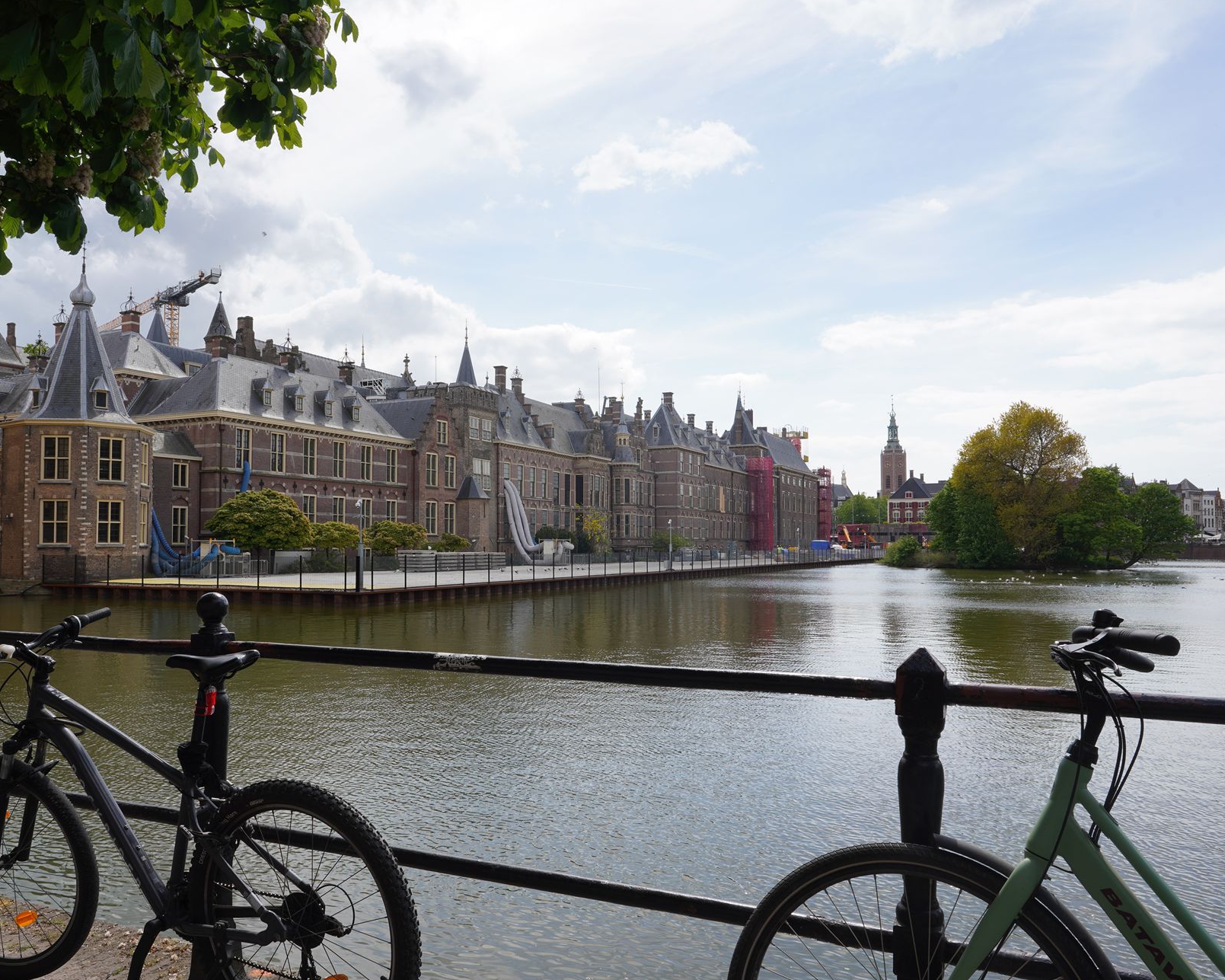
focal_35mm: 28
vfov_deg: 51.5
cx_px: 544
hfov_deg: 62.0
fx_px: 1015
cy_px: 498
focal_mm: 24
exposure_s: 1/100
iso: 100
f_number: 14
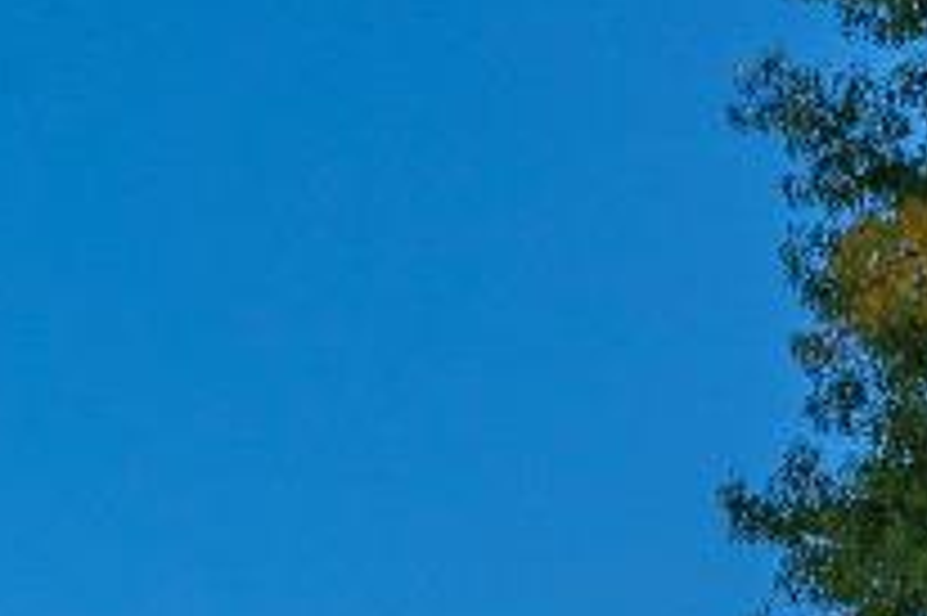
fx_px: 3190
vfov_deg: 9.8
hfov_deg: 11.2
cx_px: -1760
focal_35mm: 124
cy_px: 1473
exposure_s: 1/8000
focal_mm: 17
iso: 320
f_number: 7.1
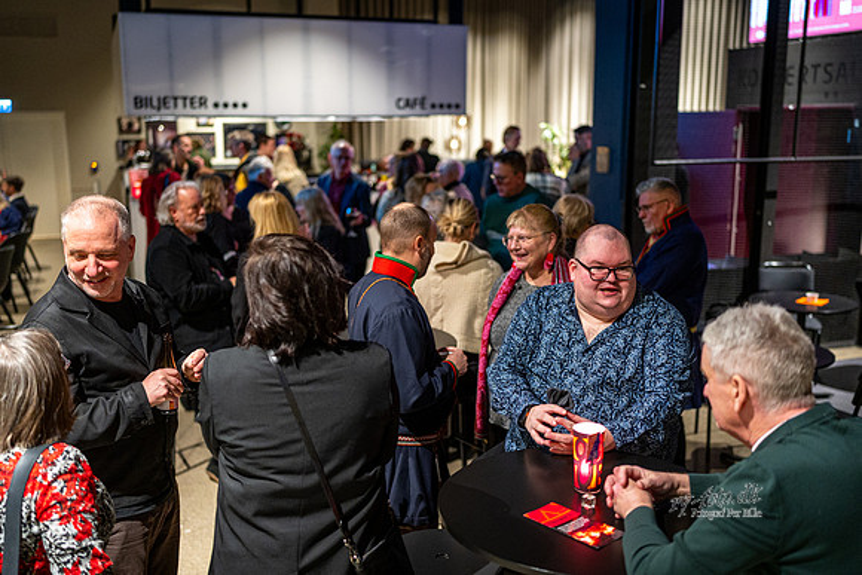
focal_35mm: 37
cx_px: 431
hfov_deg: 51.9
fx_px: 886
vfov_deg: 36.0
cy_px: 288
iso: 2000
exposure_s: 1/125
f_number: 1.4
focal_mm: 35
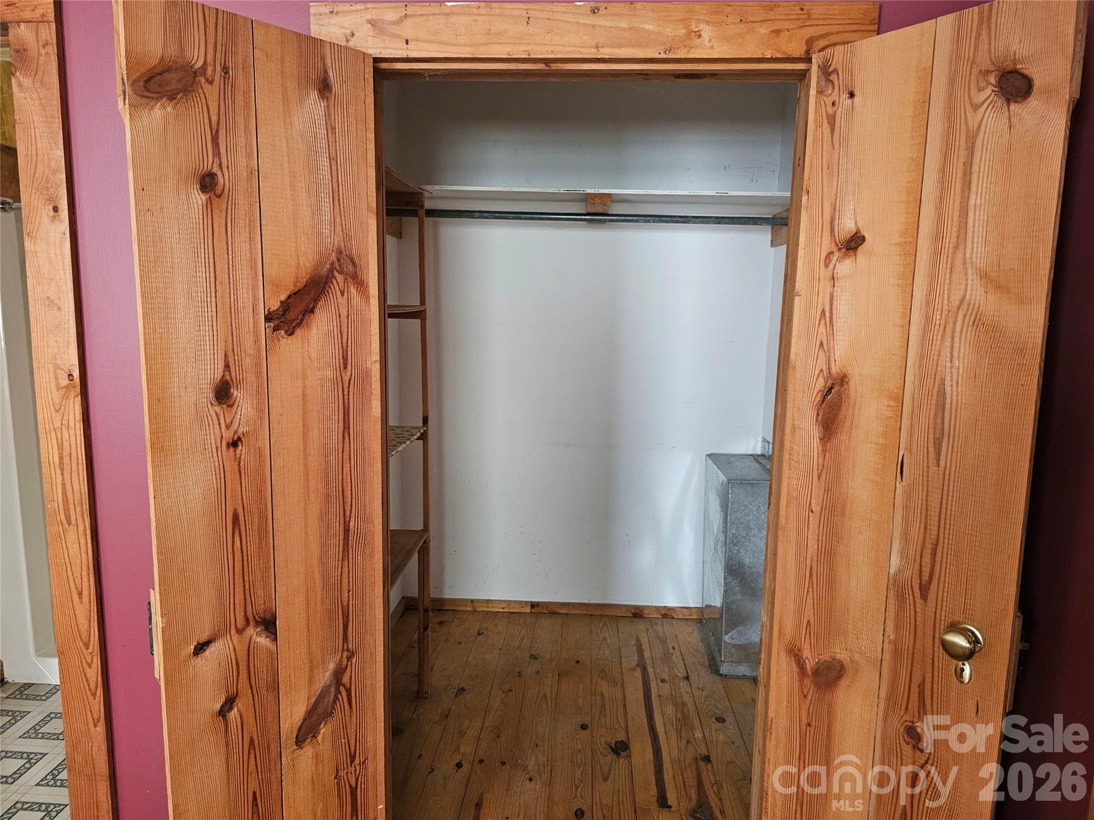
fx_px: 727
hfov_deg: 73.9
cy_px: 410
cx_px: 547
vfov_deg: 58.9
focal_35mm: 23
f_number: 1.7
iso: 500
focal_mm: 6.3
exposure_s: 1/40
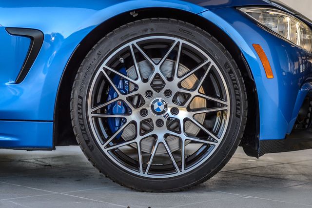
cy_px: 92
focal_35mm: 91
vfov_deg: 15.0
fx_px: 786
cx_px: 151
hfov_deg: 22.4
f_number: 4
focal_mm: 70
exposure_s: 1/640
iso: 400
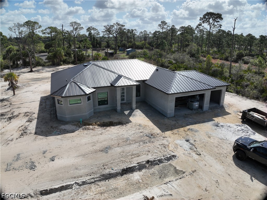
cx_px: 134
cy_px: 100
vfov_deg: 56.8
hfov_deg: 71.6
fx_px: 185
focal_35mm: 24
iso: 180
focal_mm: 12.29
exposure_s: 1/2000
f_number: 4.5
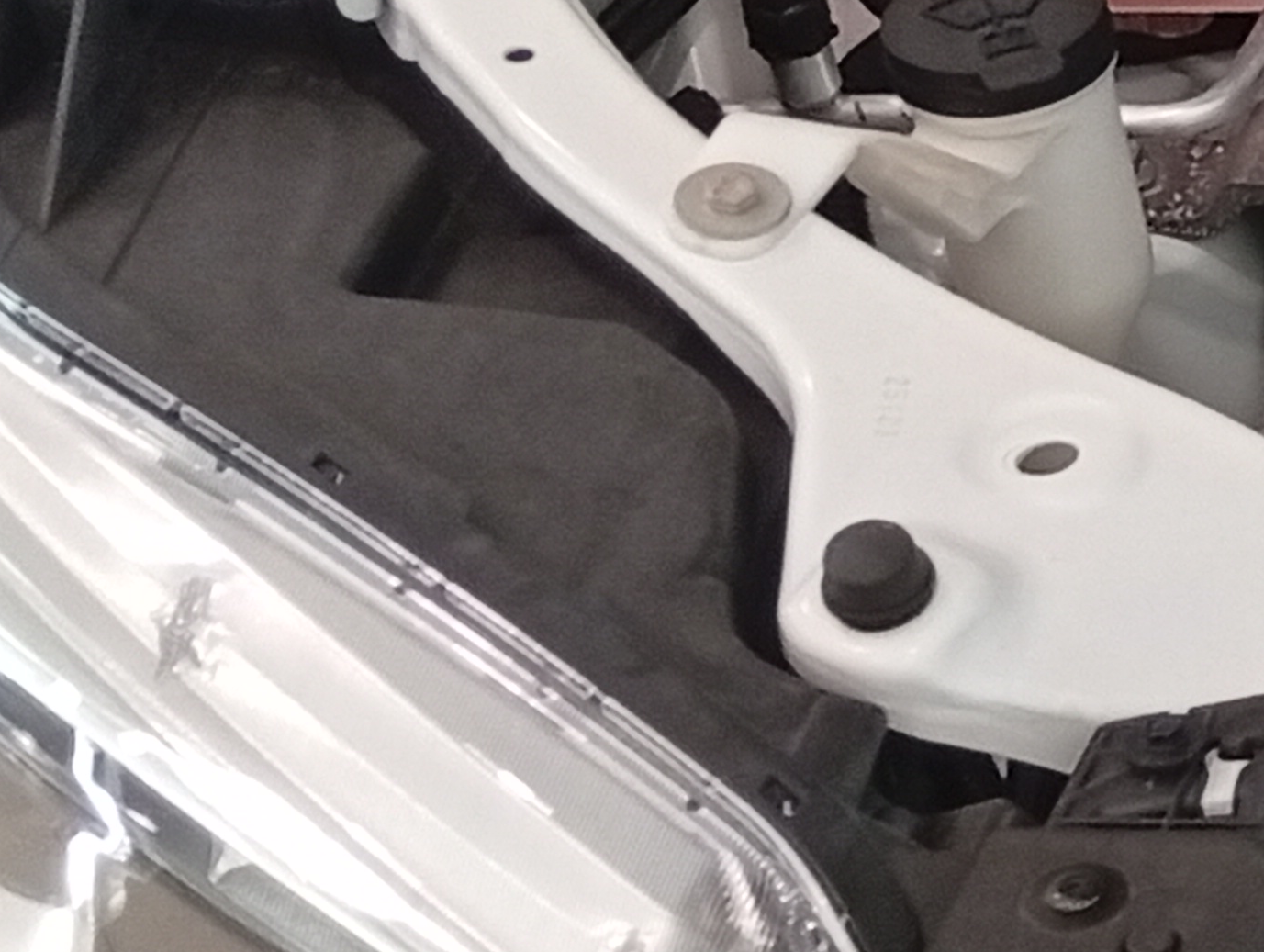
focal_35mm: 160
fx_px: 5851
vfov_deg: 9.3
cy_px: 472
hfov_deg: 10.4
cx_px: 3199
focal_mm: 3.98
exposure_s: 1/30
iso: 234
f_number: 1.8
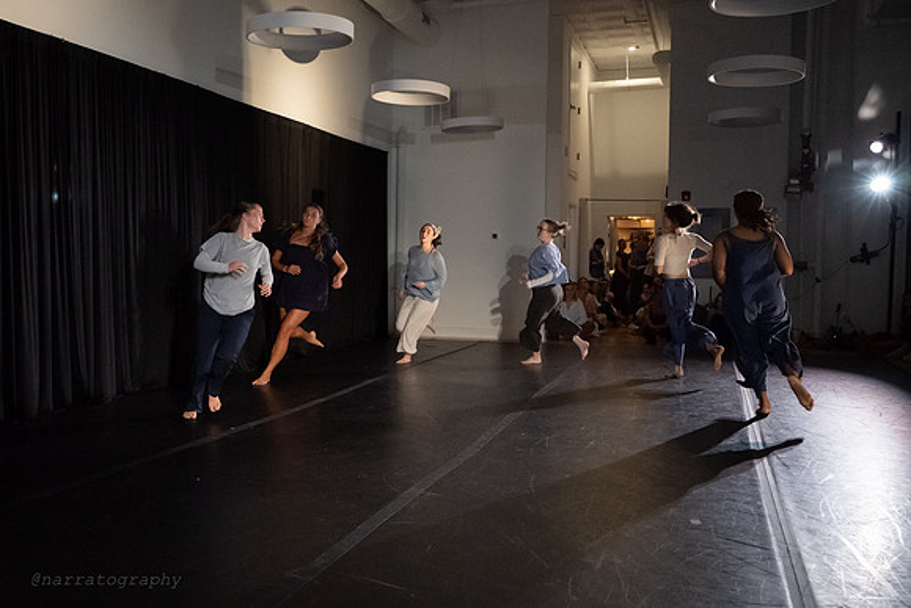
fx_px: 883
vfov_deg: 38.0
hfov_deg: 54.1
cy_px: 288
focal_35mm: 35
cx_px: 360
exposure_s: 1/400
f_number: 4
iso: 6400
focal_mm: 28
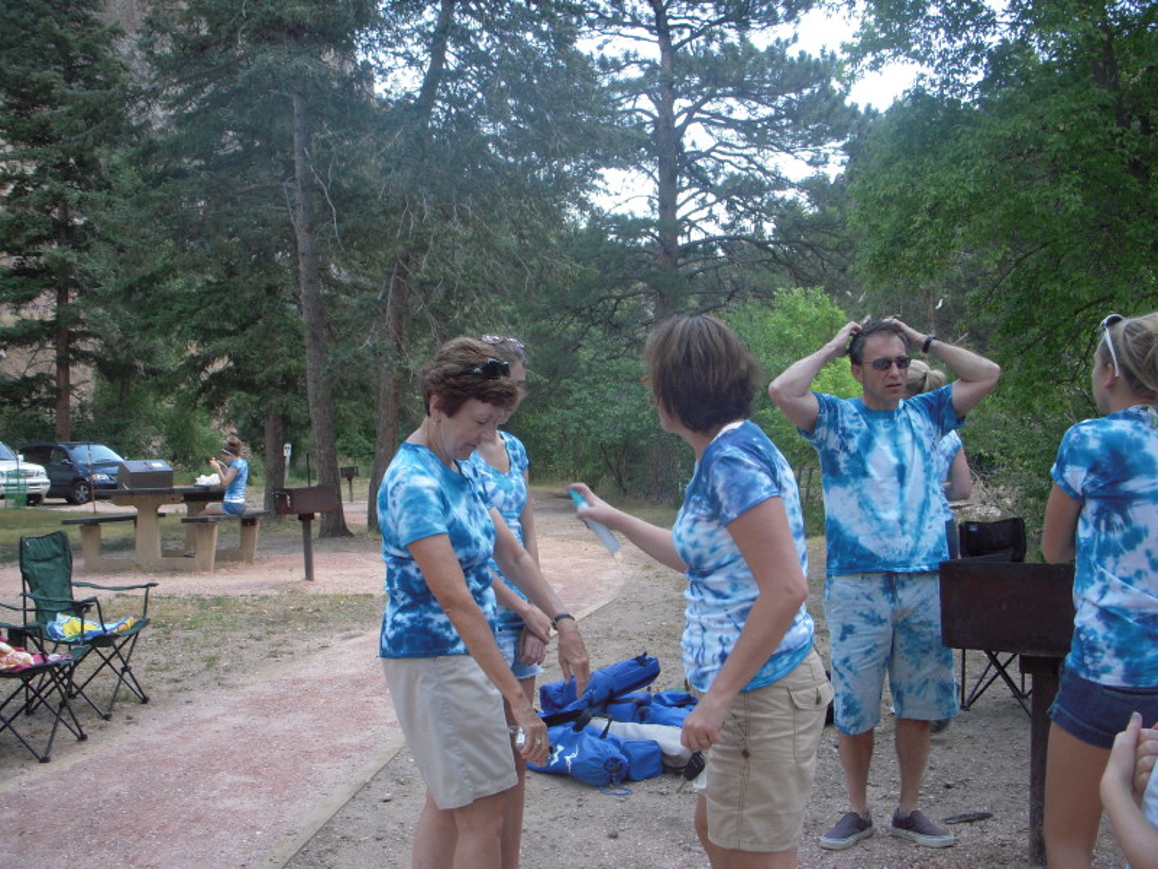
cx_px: 579
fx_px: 1271
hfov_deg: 49.0
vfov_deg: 37.7
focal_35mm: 38
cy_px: 434
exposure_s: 1/100
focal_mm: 6.3
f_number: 3.3
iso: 100
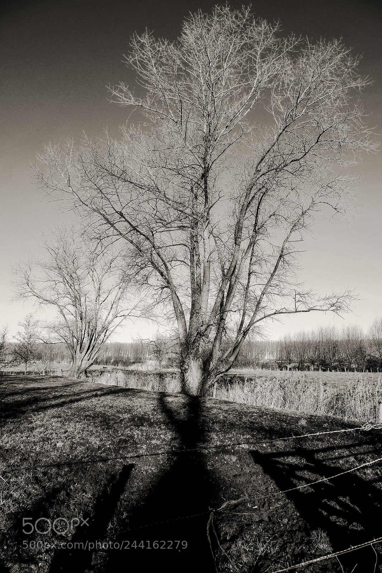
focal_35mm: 29
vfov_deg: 63.7
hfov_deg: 44.9
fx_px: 462
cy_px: 286
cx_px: 191
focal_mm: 19
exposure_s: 1/450
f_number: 9
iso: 200
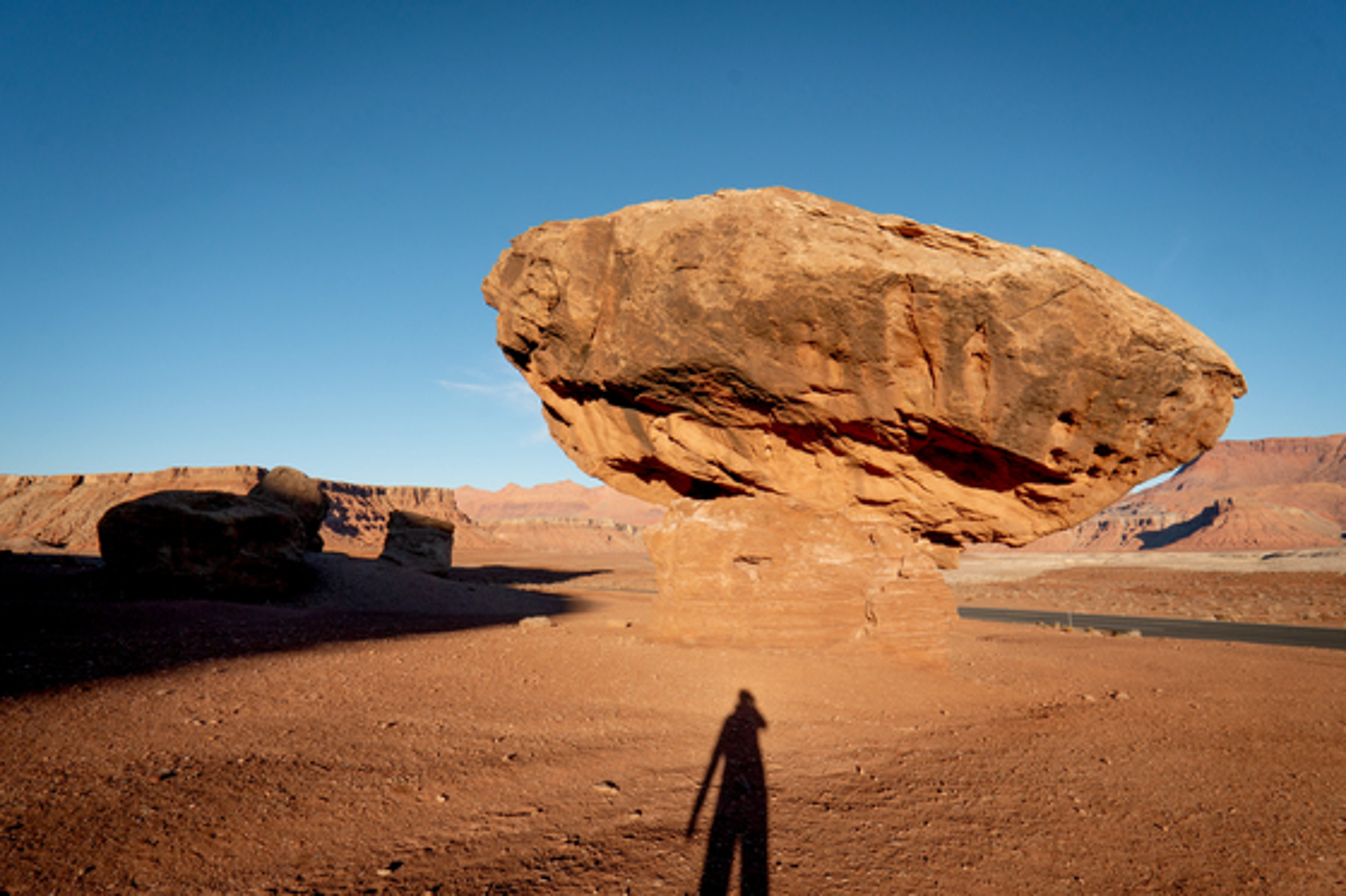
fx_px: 673
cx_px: 673
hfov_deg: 90.0
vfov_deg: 67.4
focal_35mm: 18
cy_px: 448
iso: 125
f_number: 11
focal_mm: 12
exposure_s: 1/160
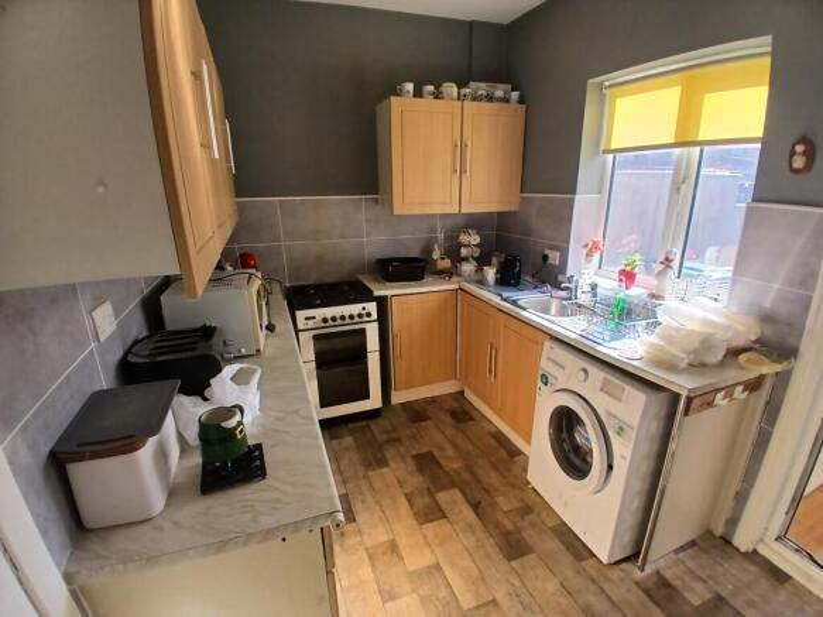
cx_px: 412
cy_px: 308
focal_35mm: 17
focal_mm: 1.4
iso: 64
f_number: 2.2
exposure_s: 1/100
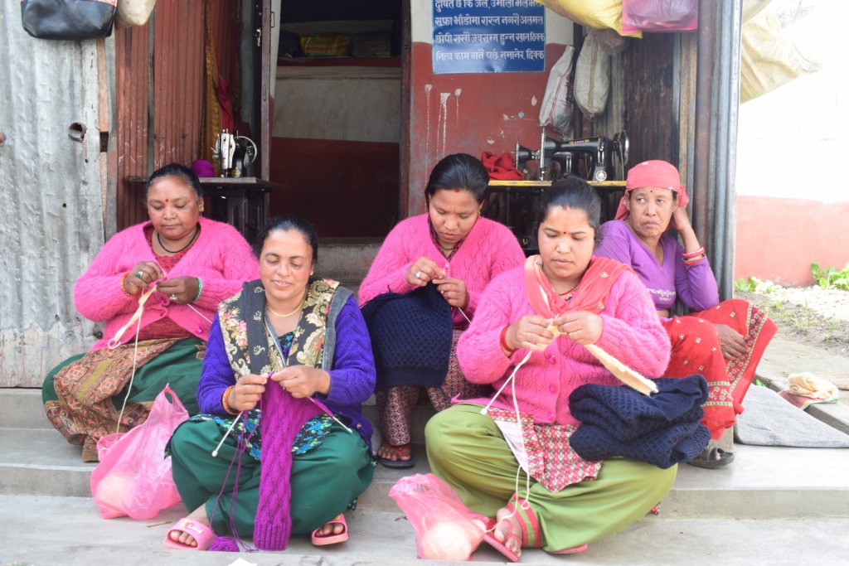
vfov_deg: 40.0
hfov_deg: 57.2
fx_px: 778
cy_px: 283
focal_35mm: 33
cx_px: 424
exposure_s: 1/100
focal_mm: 22
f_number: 9
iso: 400
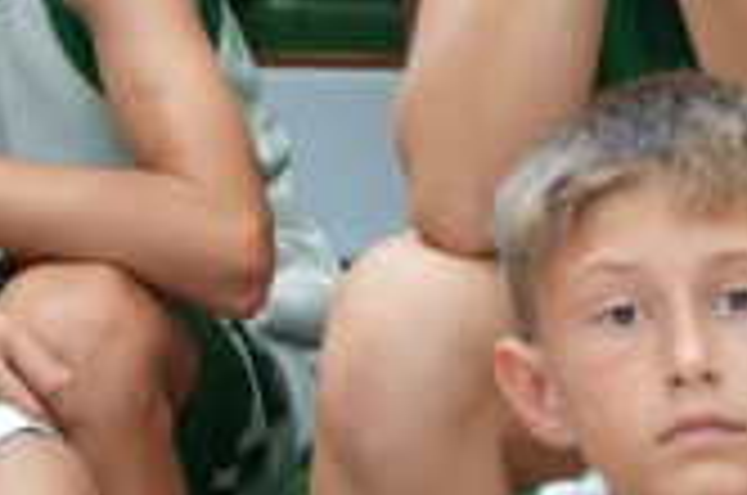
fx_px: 11254
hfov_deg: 3.8
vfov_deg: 2.5
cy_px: 475
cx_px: -657
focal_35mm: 543
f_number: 2.8
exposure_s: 1/125
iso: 500
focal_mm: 75
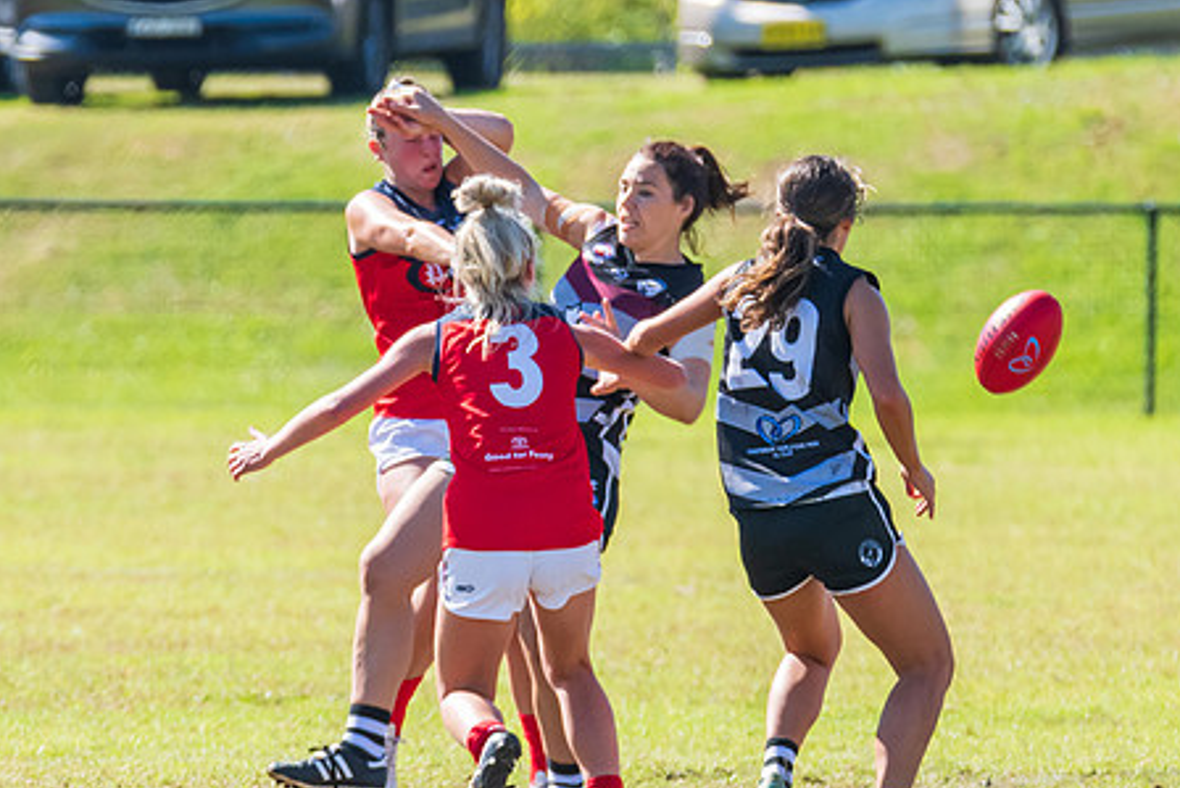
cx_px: 507
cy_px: 359
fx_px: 29541
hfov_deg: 2.3
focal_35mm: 901
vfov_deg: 1.5
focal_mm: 360
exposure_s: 1/2000
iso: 800
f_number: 6.3
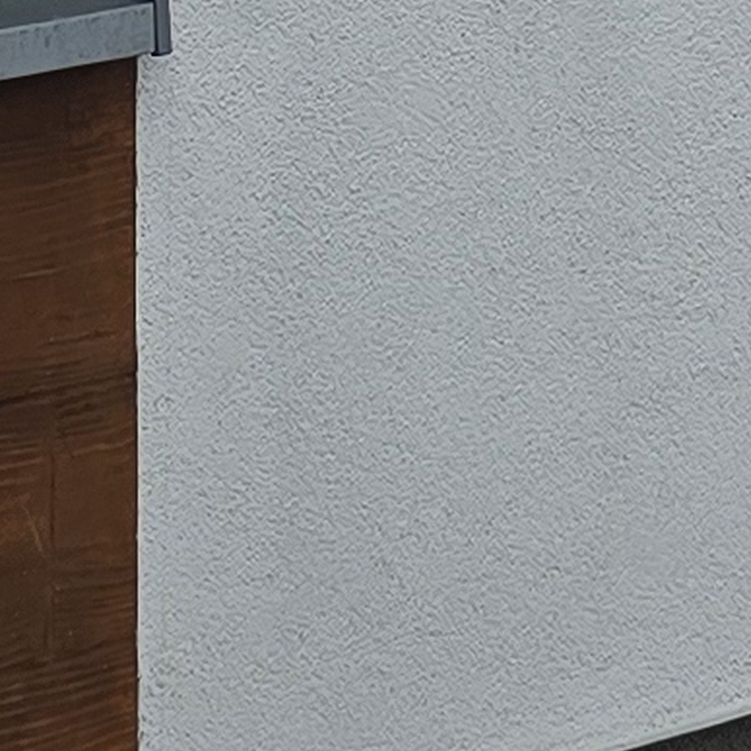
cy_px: -1902
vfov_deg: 7.0
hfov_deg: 8.3
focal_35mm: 210
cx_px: 788
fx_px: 5155
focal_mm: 6.3
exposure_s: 1/823
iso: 12
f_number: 1.7
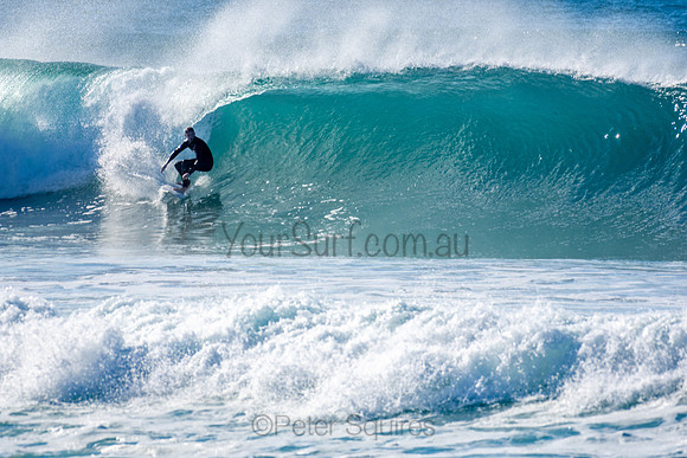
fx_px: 14315
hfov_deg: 2.7
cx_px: 344
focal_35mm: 750
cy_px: 229
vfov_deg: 1.8
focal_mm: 500
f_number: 5.6
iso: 125
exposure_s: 1/1000
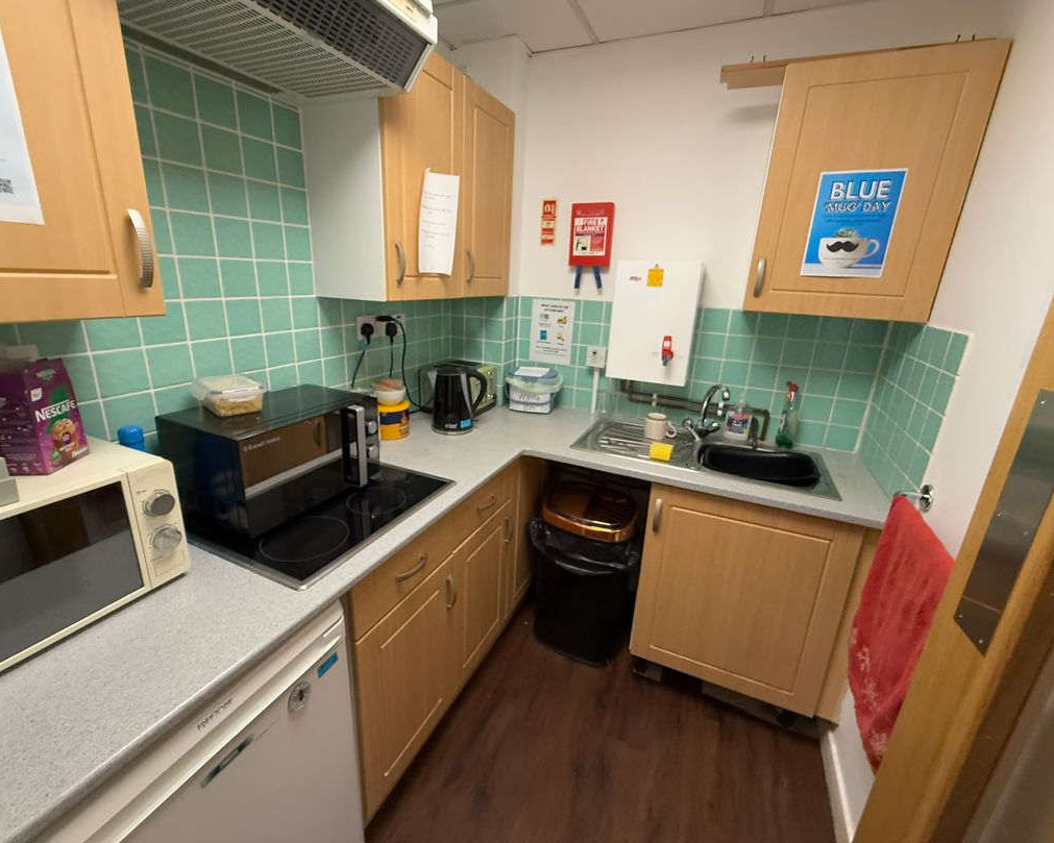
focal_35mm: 15
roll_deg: -2.5
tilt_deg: -16.1
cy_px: 410
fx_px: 468
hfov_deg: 96.8
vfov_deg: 84.0
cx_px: 516
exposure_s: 1/100
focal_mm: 2.22
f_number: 2.2
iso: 320
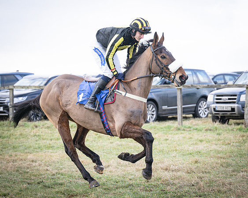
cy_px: 99
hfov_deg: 14.2
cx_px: 149
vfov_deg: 11.4
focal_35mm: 135
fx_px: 992
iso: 400
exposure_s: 1/1600
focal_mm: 80
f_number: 2.8
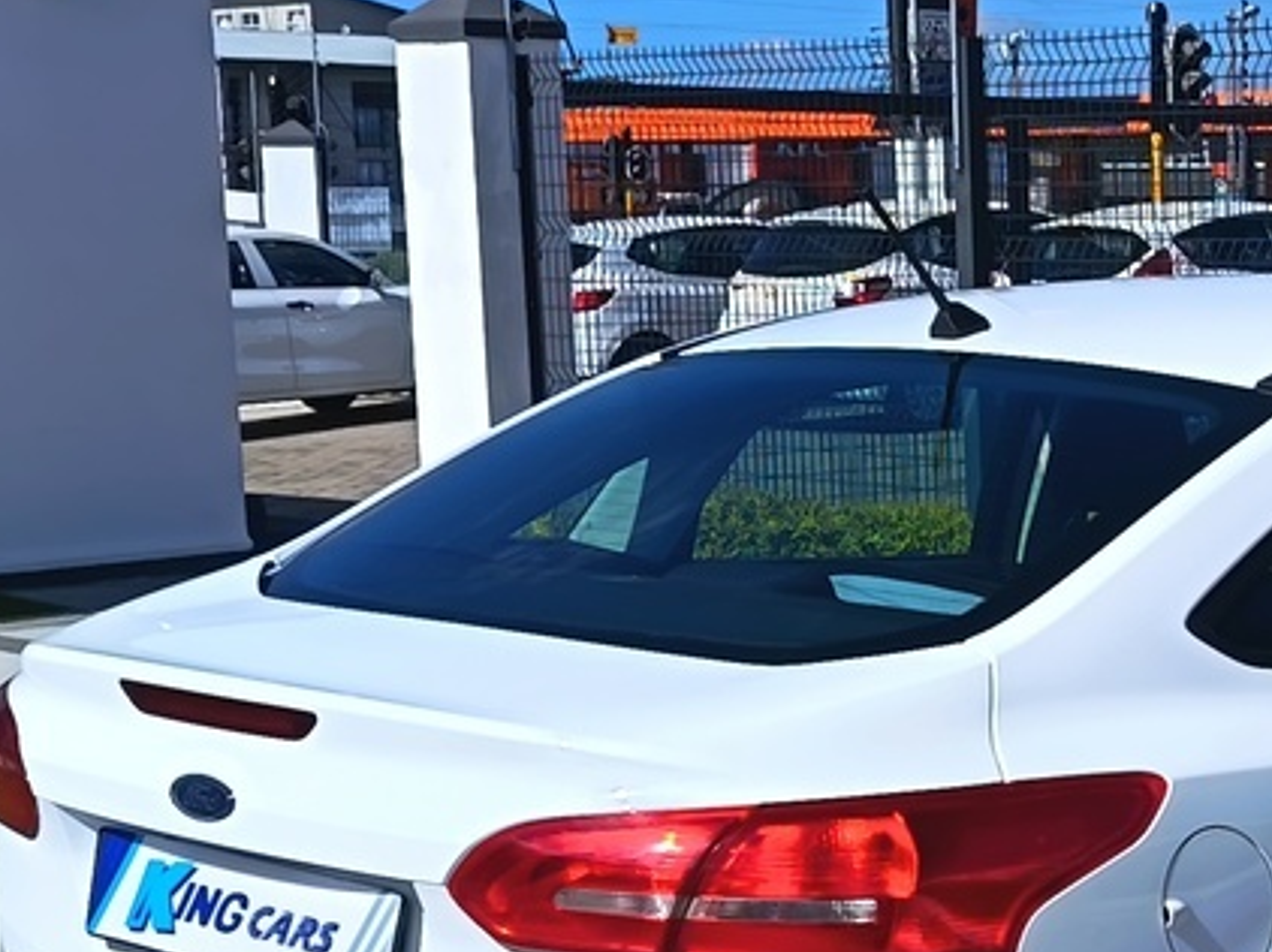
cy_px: 798
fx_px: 3122
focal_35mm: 85
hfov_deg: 22.2
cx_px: 1260
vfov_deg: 17.2
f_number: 1.75
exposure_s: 1/1524
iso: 100
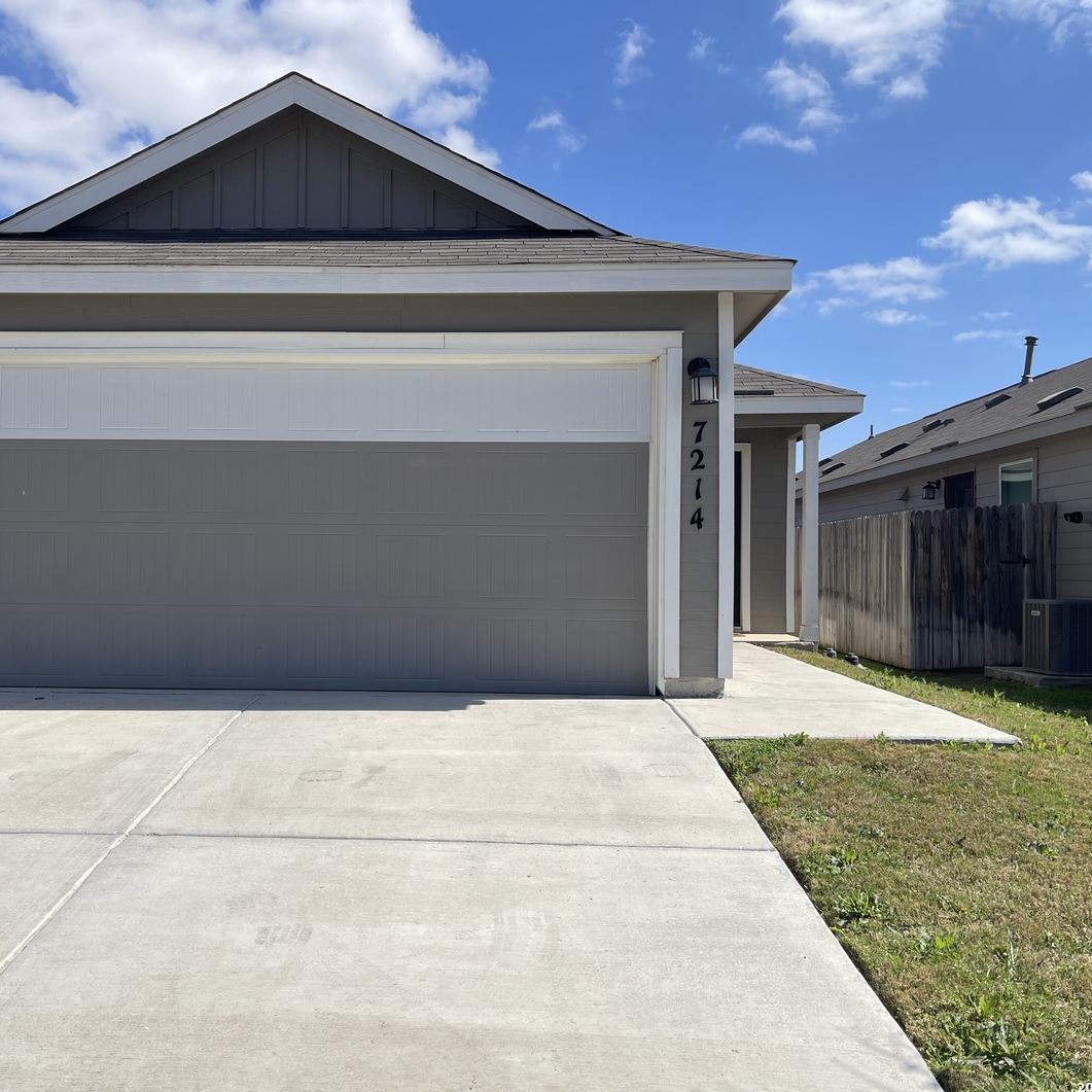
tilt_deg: +1.7
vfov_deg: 54.0
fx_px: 1071
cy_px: 540
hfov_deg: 53.7
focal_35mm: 30
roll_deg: -0.7
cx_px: 445
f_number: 1.6
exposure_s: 1/3257
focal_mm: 5.1
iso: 32
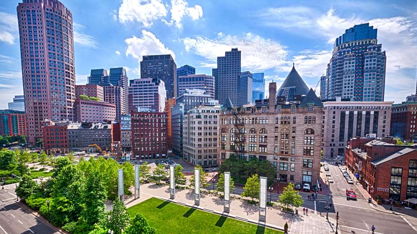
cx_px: 188
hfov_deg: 95.6
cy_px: 146
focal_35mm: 17
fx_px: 188
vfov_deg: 63.0
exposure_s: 1/160
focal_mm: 7
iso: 200
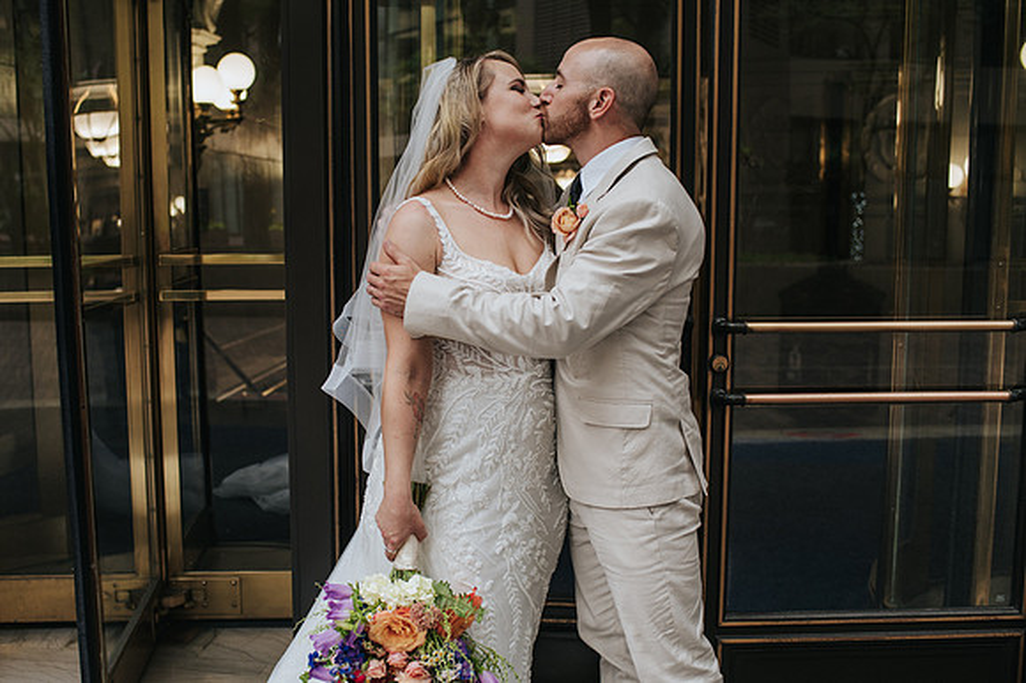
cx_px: 433
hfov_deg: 47.8
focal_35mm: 40
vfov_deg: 33.0
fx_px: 1153
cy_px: 370
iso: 1000
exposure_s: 1/320
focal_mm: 35
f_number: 3.2
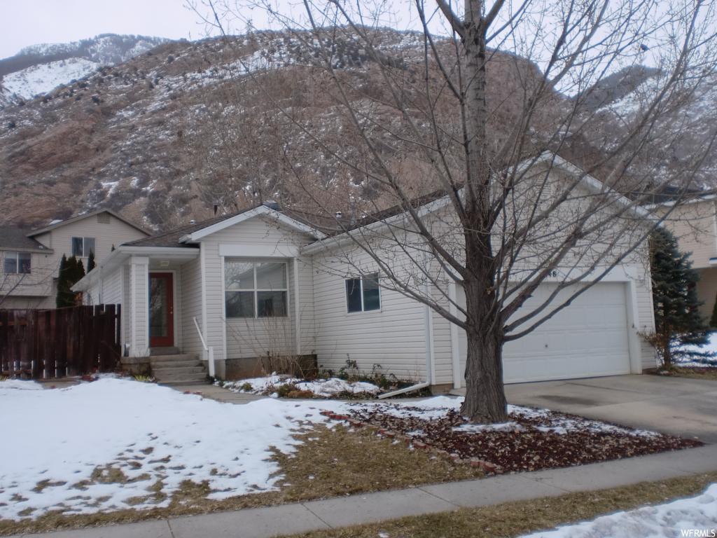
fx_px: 725
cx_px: 358
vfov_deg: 40.7
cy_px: 269
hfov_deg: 52.6
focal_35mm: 35
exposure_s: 1/160
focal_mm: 6.3
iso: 64
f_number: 3.1
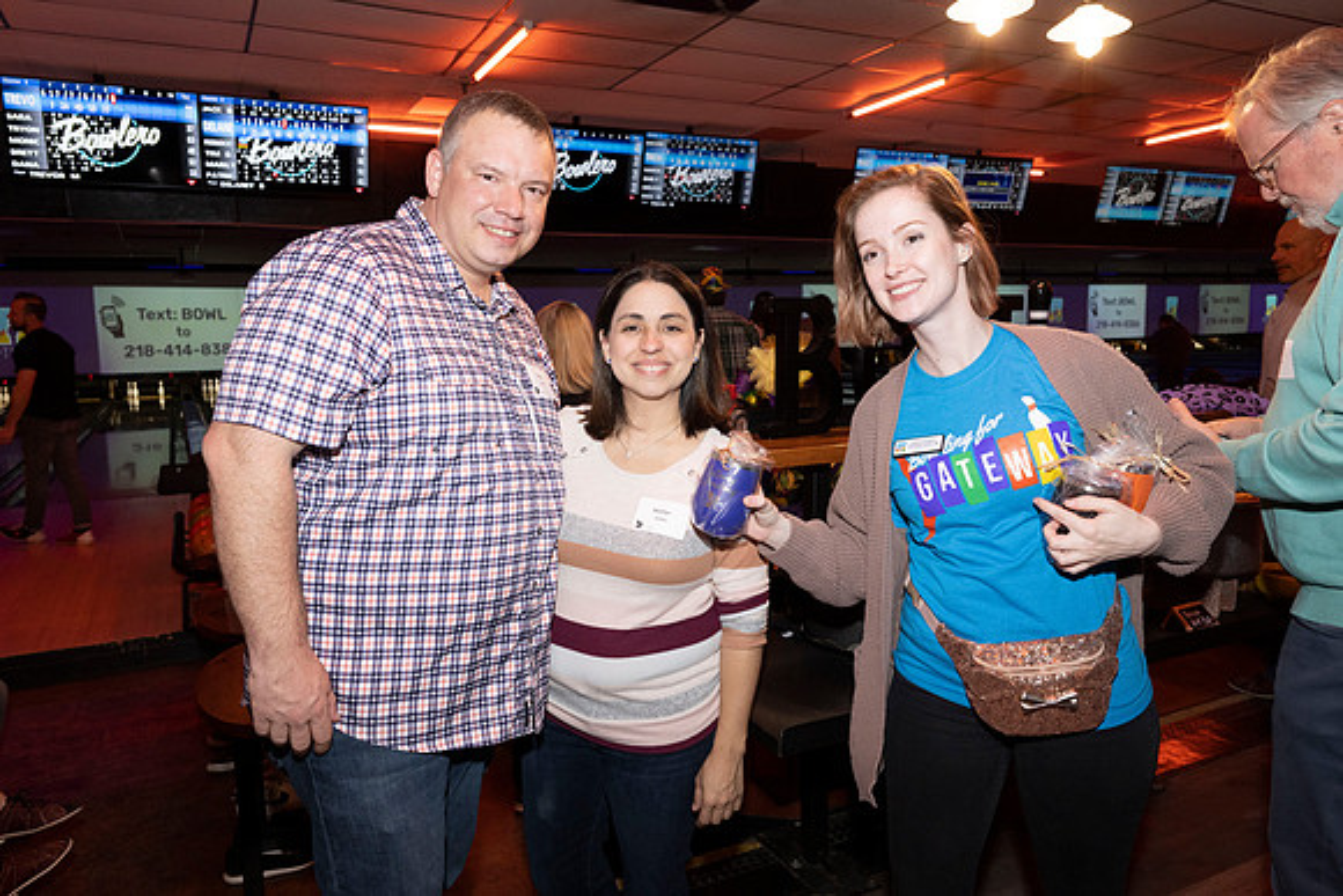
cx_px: 672
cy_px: 448
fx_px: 970
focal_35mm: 26
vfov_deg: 49.6
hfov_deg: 69.4
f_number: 5.6
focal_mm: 26
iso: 1600
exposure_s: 1/100
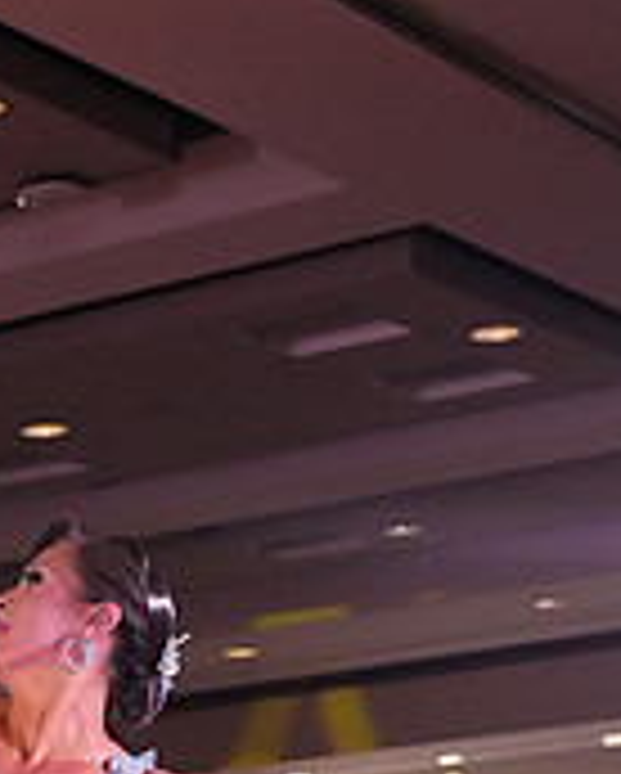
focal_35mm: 133
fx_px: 3050
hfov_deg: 11.5
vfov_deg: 13.5
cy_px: 1224
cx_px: -52
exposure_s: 1/400
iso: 6400
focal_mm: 42
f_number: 5
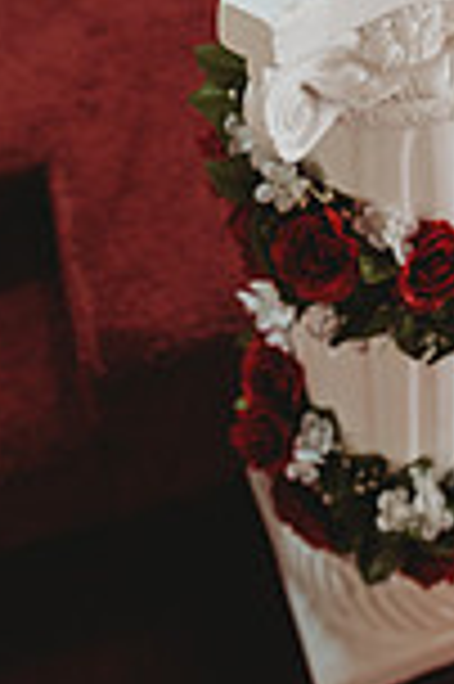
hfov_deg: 18.9
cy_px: -158
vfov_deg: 25.3
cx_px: 387
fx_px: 1346
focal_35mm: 71
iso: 500
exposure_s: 1/80
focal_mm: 24
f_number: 2.8
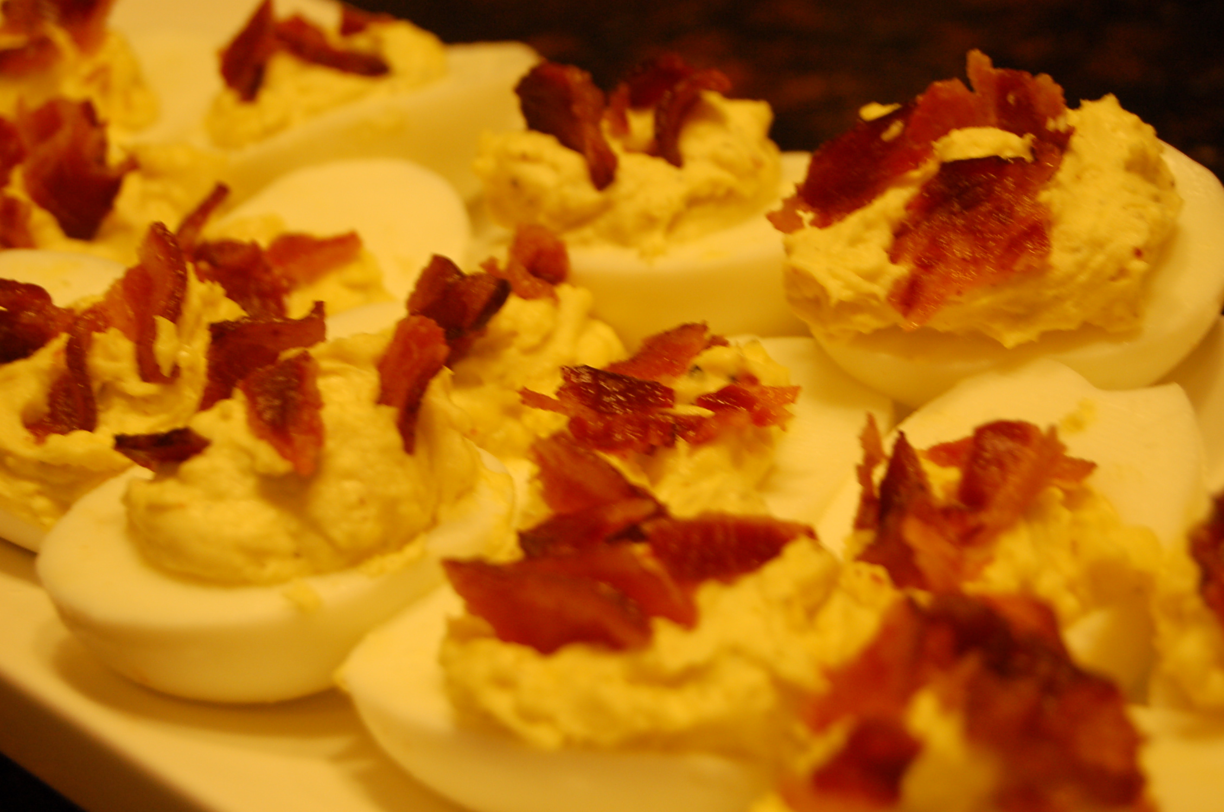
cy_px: 406
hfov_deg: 24.7
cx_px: 612
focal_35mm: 82
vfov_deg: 16.5
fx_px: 2800
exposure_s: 1/30
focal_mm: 55
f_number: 5.6
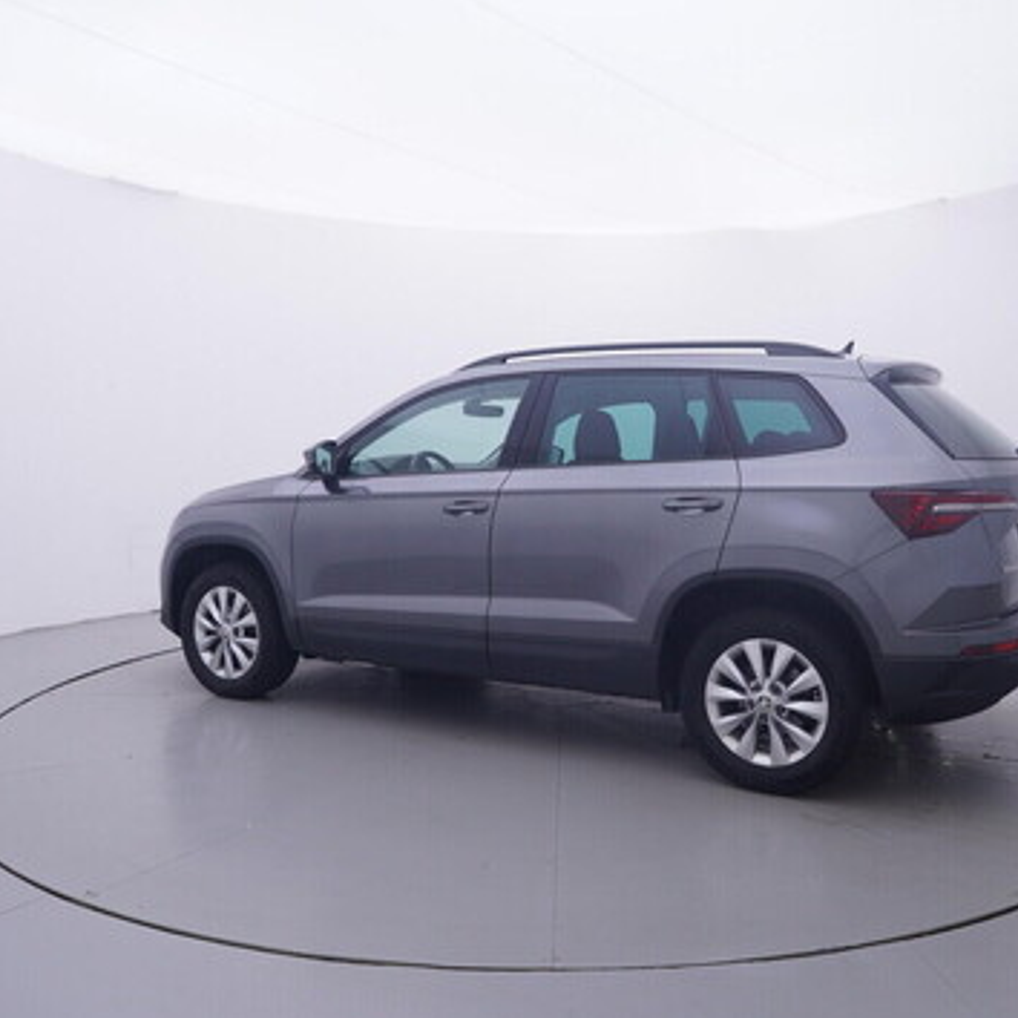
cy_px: 505
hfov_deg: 54.4
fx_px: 987
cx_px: 577
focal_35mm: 30
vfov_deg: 54.6
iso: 200
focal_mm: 15
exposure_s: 1/80
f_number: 5
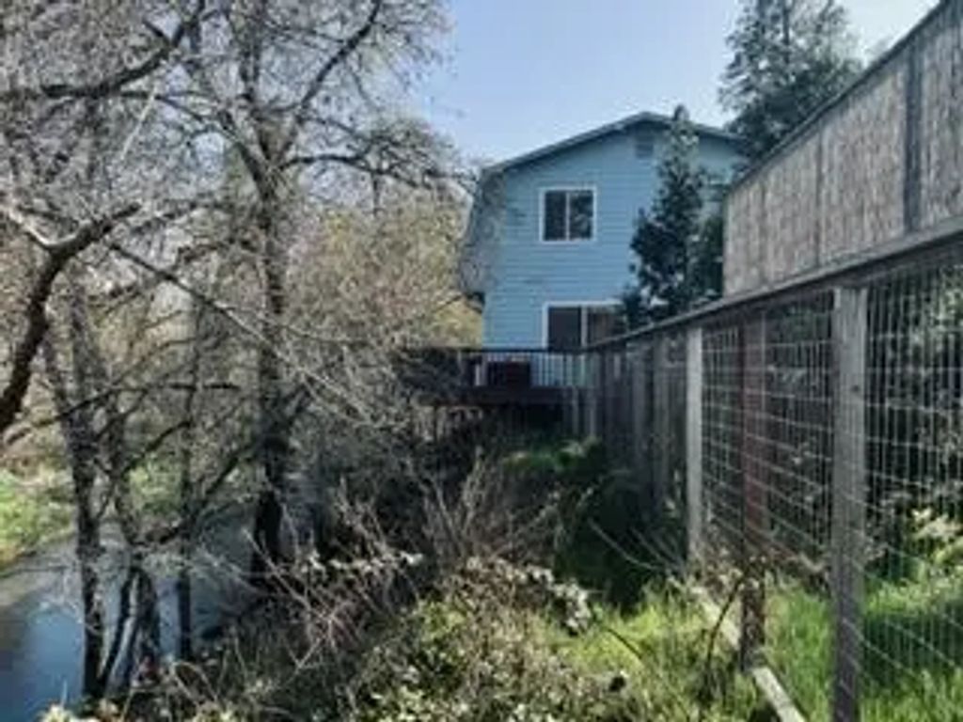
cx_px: 482
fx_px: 723
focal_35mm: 26
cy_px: 361
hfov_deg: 67.3
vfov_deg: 53.1
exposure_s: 1/1009
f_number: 1.5
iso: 50
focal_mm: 5.7
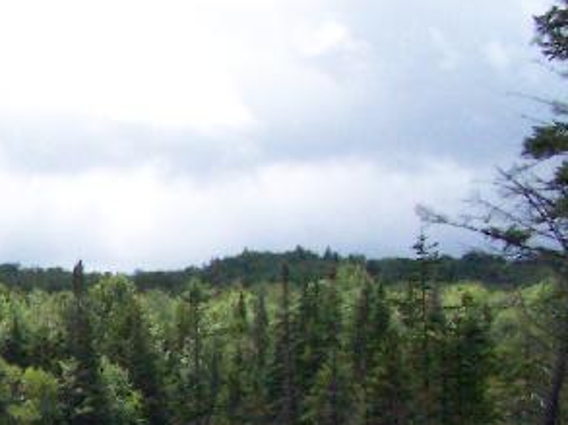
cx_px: -316
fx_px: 2180
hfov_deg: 13.8
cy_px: 446
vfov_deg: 11.0
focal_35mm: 133
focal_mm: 6.3
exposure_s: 1/1250
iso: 400
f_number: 5.6
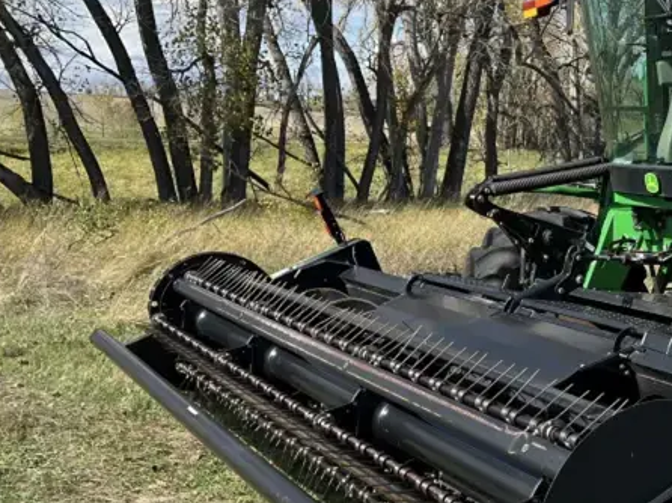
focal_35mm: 56
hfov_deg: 31.4
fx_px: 1087
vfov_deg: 26.1
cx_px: 692
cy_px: 270
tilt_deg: -5.9
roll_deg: -2.0
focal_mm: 5.7
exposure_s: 1/2404
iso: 50
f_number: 1.5
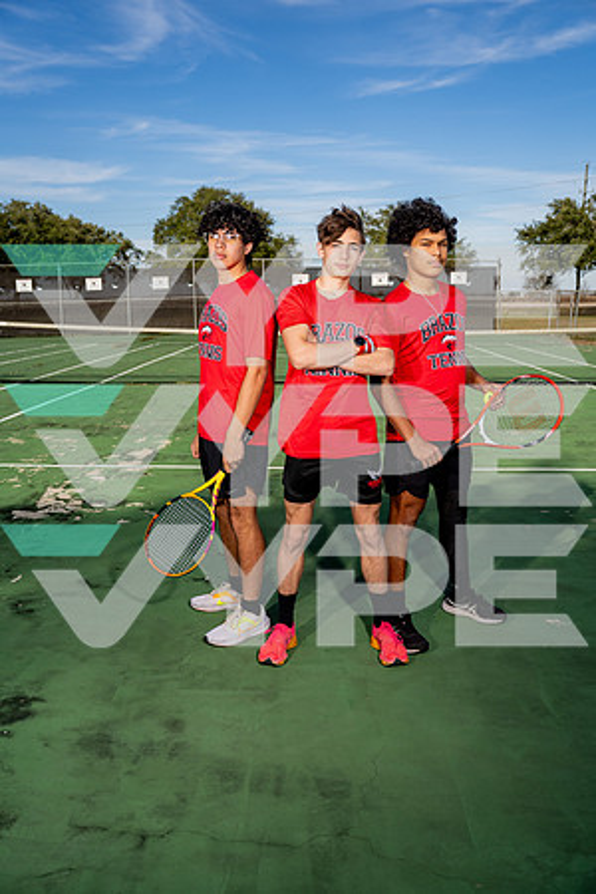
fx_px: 770
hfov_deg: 42.3
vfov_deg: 60.3
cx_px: 298
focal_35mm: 31
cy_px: 447
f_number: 4
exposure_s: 1/1250
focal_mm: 31
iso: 100
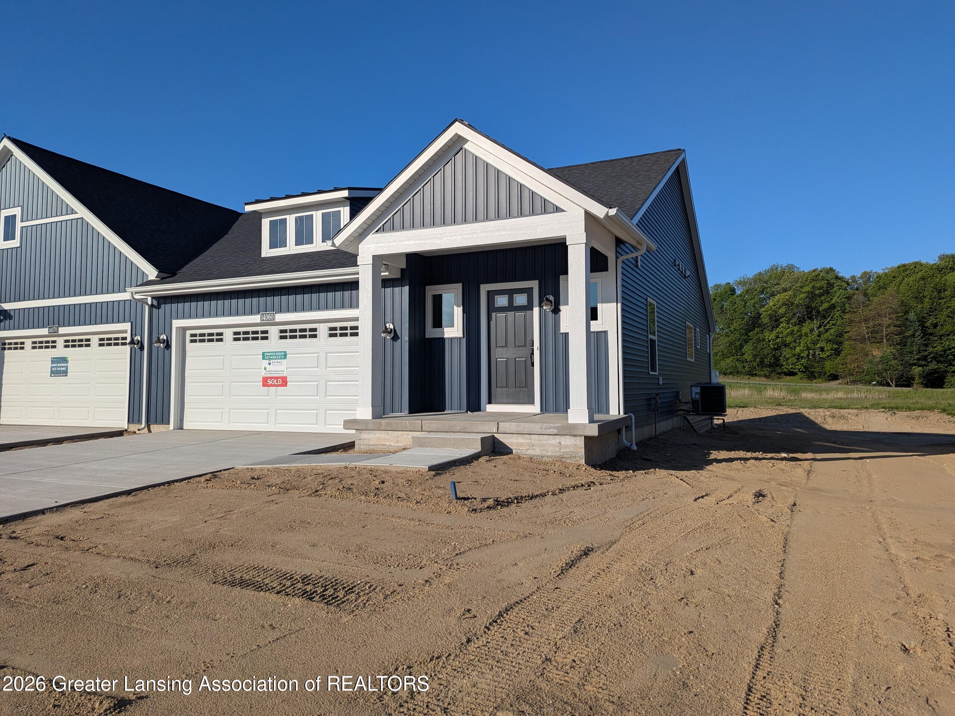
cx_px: 478
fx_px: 662
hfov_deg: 71.6
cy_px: 358
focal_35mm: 24
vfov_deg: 56.8
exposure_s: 1/4049
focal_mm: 6.81
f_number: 1.85
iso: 41
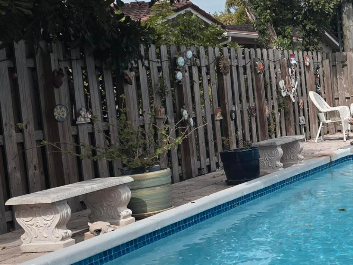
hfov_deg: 24.0
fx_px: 714
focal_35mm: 70
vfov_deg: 20.9
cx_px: 471
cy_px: 186
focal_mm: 6.3
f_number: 1.7
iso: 12
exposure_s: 1/720
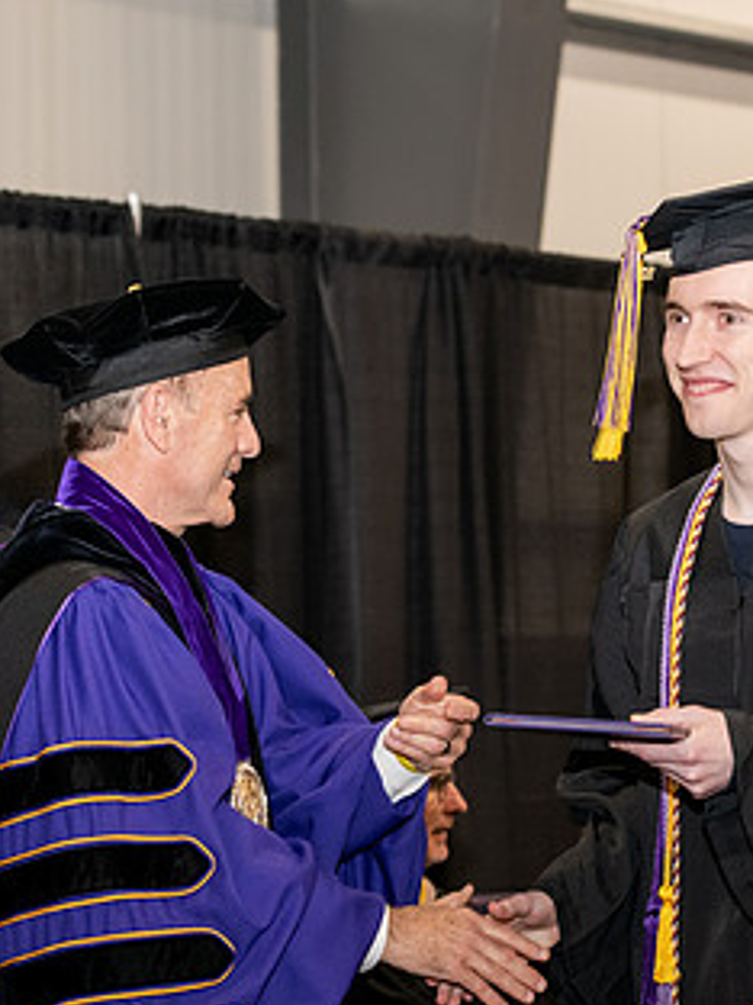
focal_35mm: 125
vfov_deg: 15.8
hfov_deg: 11.9
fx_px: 3625
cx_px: 434
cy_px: 610
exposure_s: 1/200
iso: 2000
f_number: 5
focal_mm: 70
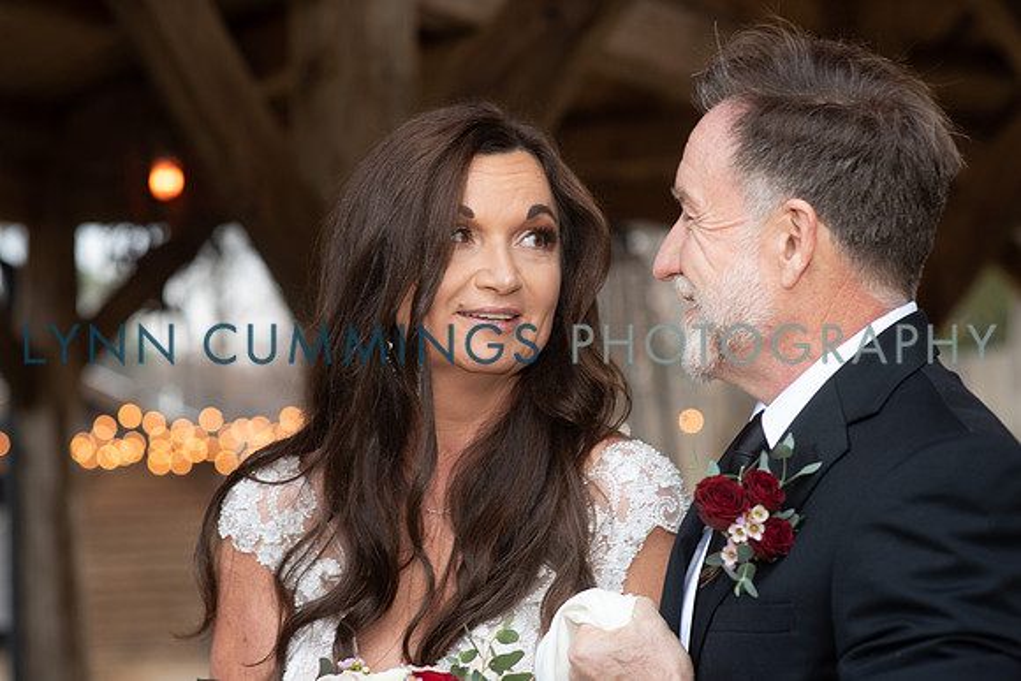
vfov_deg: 16.1
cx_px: 510
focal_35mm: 85
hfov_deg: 23.9
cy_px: 340
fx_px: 2411
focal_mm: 85
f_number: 3.2
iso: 640
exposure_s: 1/125
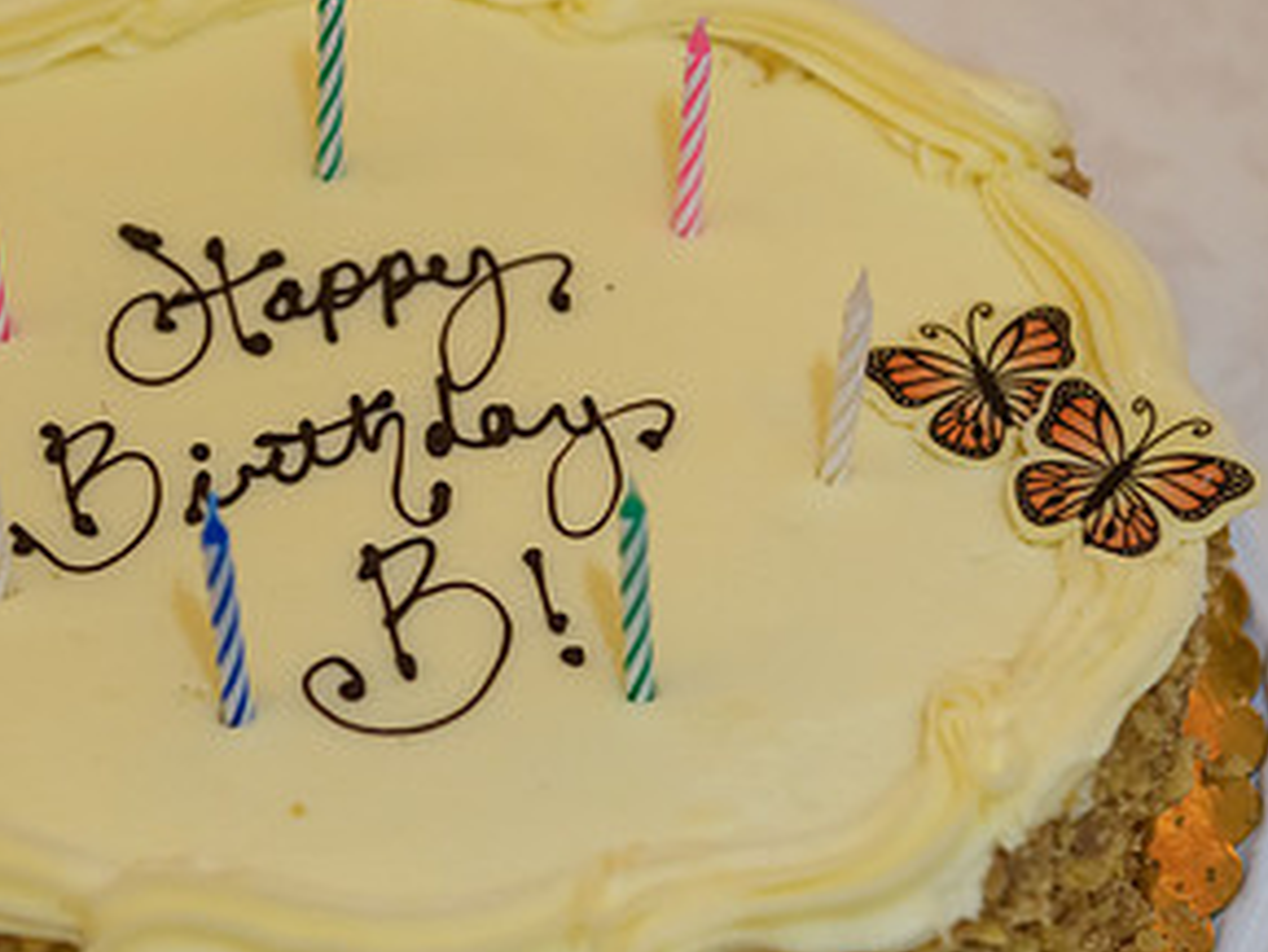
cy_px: 515
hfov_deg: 18.2
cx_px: 461
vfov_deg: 13.7
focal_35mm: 108
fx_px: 3958
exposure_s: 1/125
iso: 1600
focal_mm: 56
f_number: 3.2
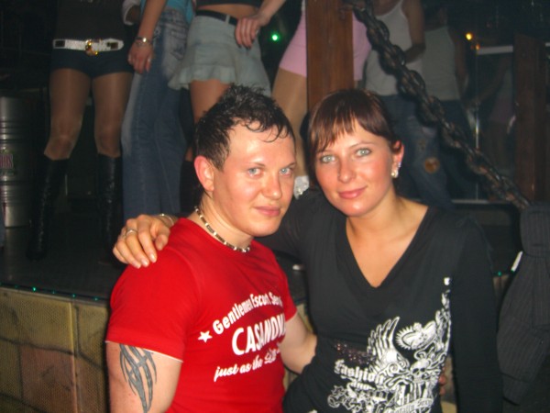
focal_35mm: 38
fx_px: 604
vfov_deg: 37.7
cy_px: 206
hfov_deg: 49.0
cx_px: 275
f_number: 2.8
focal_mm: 7.9
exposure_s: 1/60
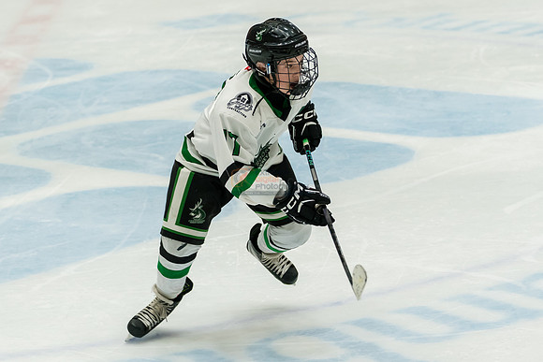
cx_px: 271
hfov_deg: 14.6
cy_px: 223
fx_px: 2124
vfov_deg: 9.7
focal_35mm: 141
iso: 2000
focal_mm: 70
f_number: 2.8
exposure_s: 1/1000
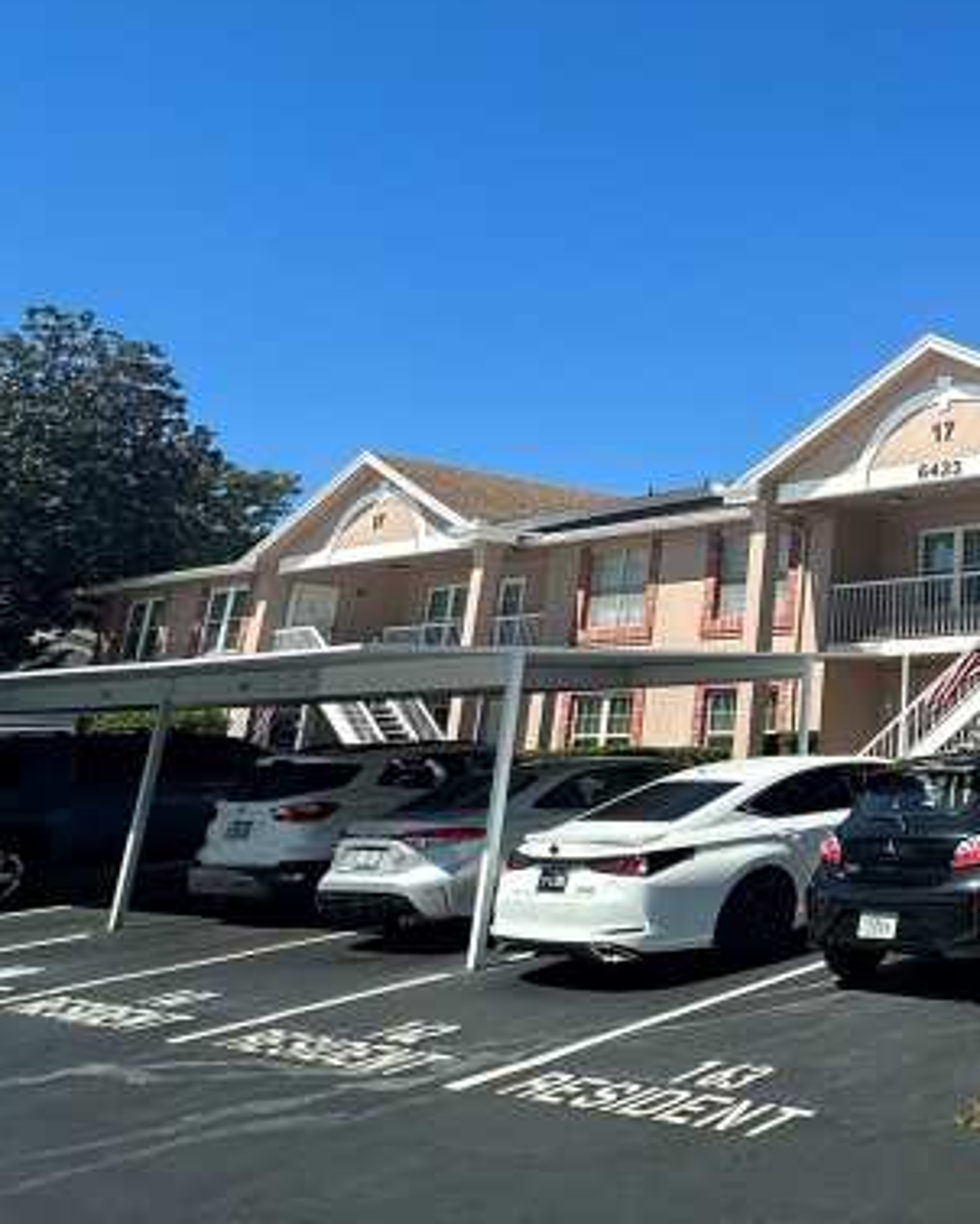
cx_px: 1214
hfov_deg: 36.6
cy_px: 432
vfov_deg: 59.3
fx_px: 1051
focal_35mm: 29
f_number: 2.2
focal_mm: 2.22
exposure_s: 1/1887
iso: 40
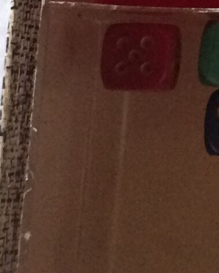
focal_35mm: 195
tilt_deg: -78.1
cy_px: -225
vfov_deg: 9.4
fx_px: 1580
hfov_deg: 7.2
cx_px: 596
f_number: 2.2
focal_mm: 4.15
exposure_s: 1/33
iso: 250
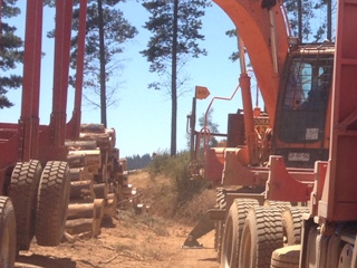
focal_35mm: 112
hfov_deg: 16.2
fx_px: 1155
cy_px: 119
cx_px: 515
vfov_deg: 13.2
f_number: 2.4
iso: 50
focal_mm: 4.28
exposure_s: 1/1255
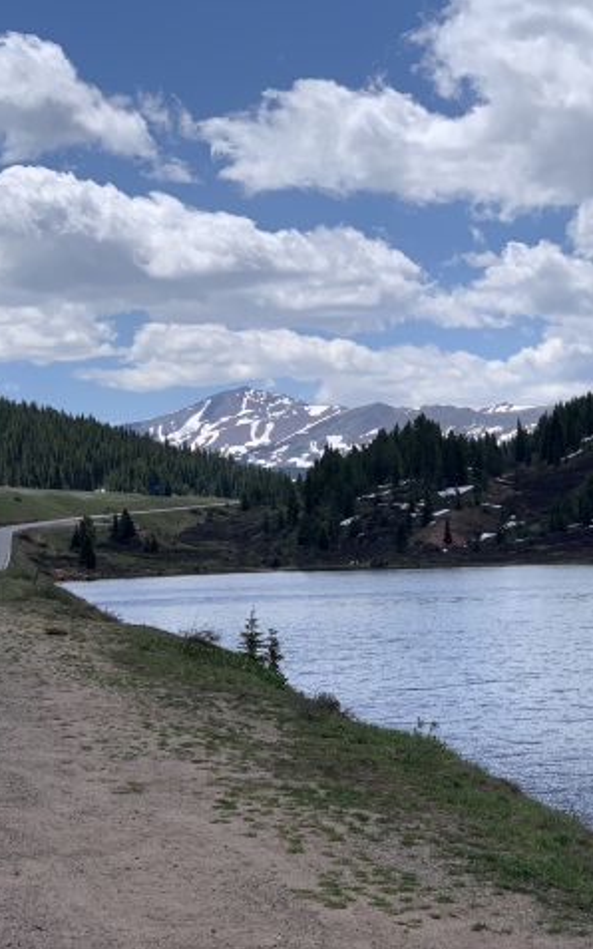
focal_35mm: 74
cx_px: 404
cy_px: 474
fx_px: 1914
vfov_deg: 27.9
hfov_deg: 17.6
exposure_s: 1/1996
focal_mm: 6
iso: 16
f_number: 2.4
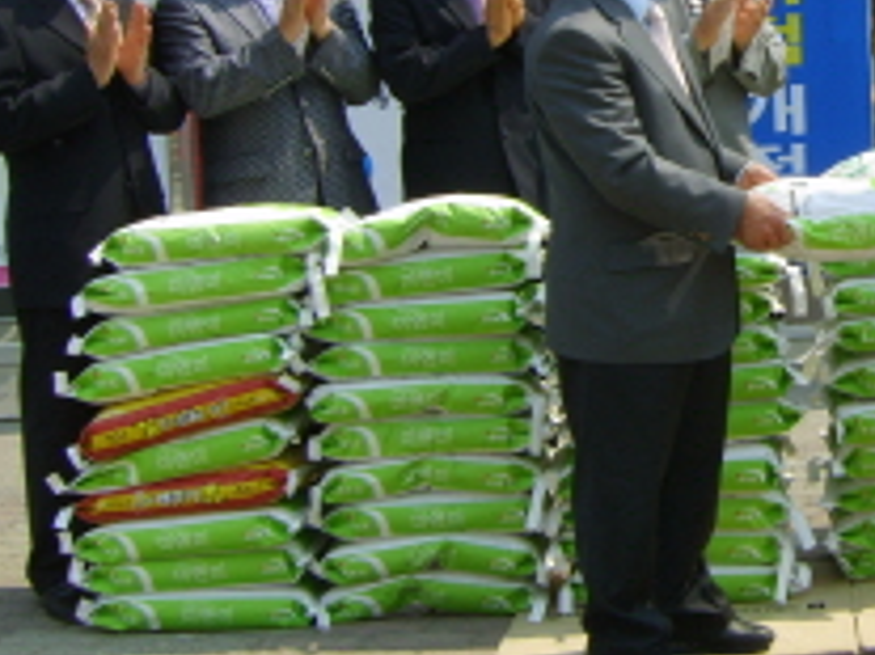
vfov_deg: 15.9
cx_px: 871
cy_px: 120
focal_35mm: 92
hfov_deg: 20.6
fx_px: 2324
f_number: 6.4
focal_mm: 7.8
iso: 50
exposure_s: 1/160
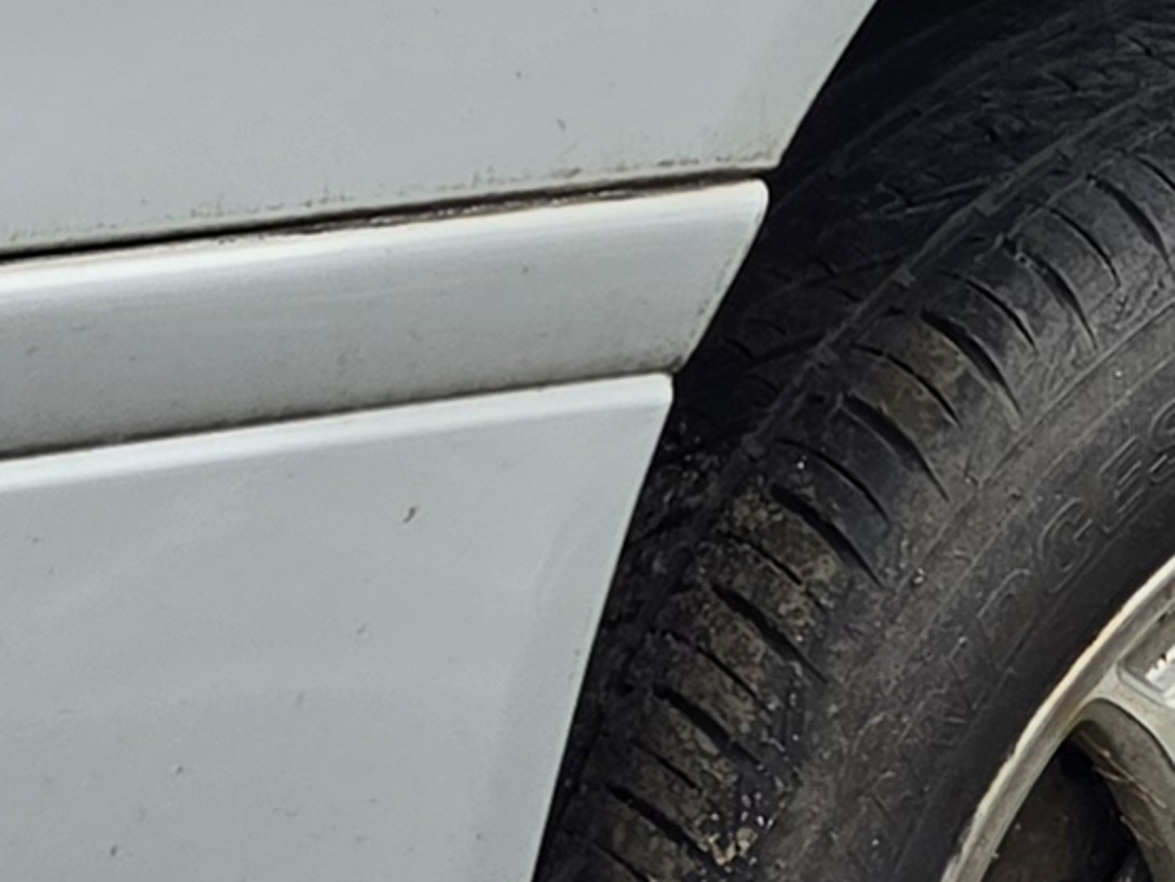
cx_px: 1041
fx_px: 5637
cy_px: -235
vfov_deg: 8.8
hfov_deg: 11.8
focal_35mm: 166
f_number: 1.8
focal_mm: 5.4
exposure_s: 1/1354
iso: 80
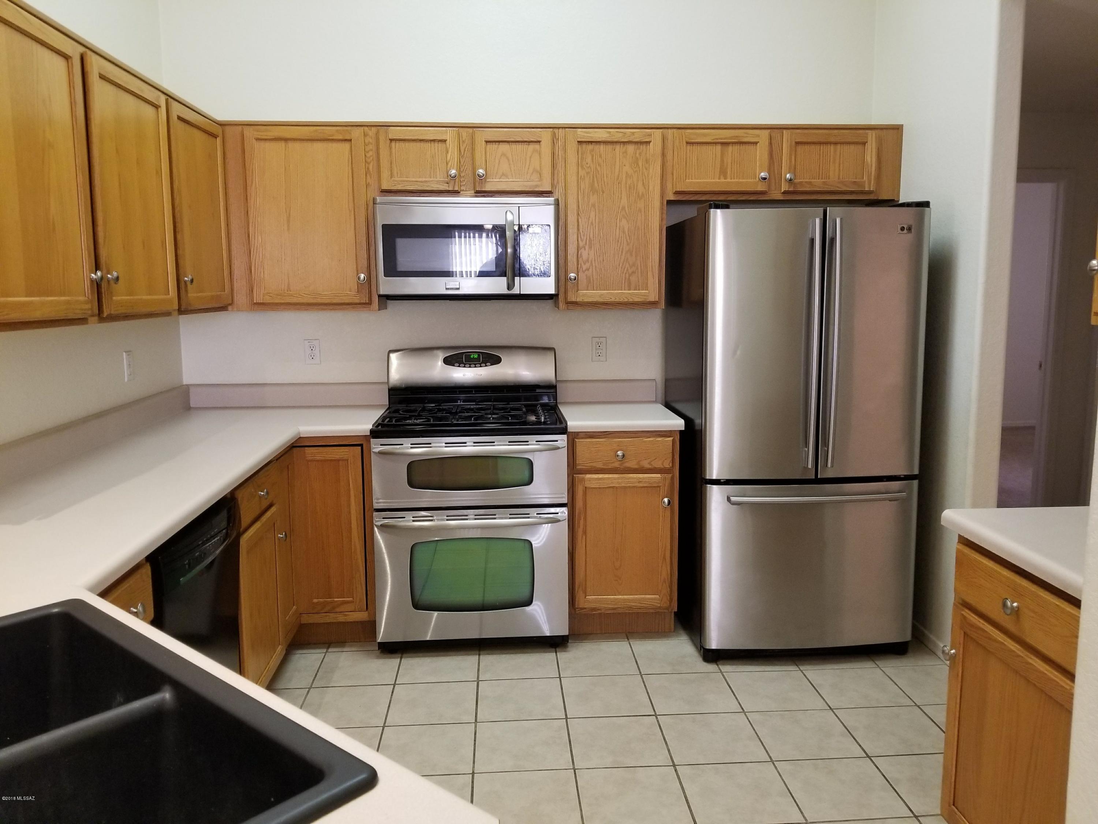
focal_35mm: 26
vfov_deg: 53.1
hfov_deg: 67.3
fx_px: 825
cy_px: 412
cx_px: 549
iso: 160
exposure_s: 1/30
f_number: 1.7
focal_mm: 4.25
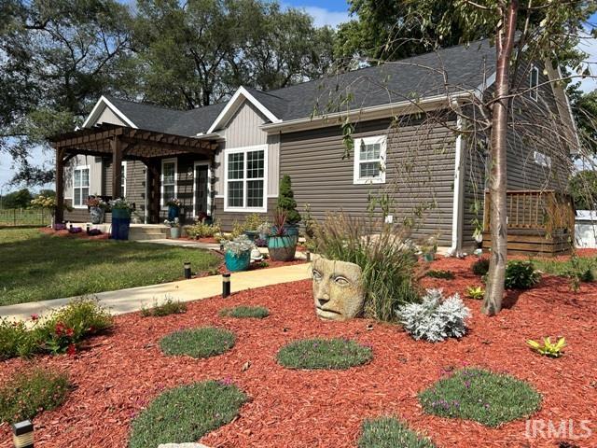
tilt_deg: -1.4
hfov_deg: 67.3
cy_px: 224
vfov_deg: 53.1
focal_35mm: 26
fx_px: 448
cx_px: 298
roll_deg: -1.2
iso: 50
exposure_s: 1/4115
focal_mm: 5.7
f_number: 1.5
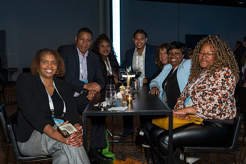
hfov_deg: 46.4
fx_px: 287
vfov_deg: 31.9
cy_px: 82
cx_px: 123
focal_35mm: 42
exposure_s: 1/80
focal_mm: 42
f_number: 6.3
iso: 2000
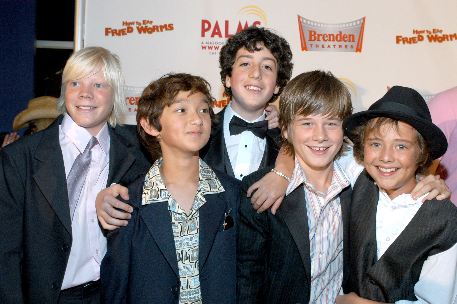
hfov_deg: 42.4
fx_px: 590
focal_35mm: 46
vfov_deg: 28.9
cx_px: 228
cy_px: 152
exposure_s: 1/50
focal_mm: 31
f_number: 5.6
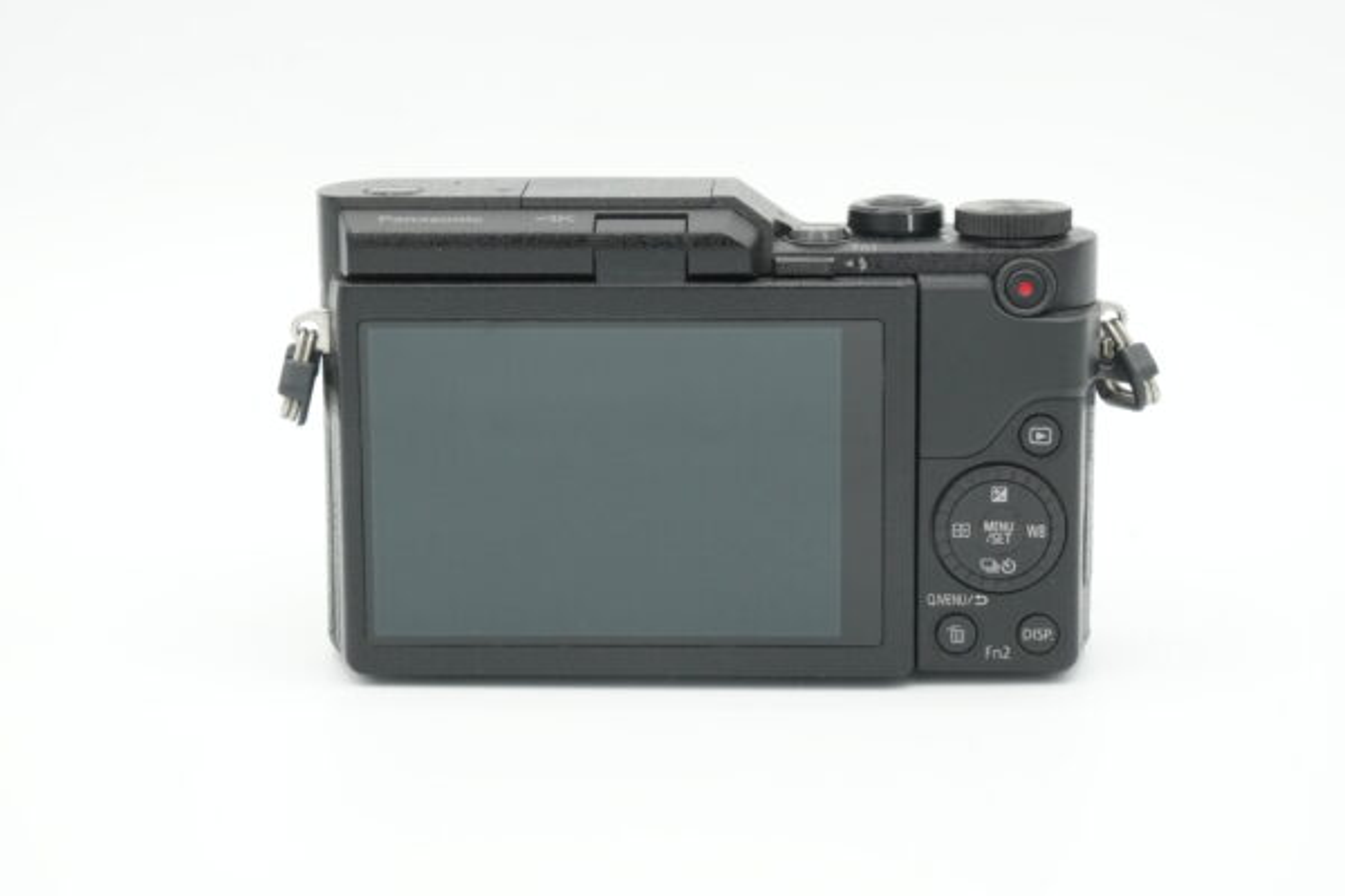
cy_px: 448
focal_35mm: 92
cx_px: 672
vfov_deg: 14.9
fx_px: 3418
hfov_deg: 22.3
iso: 1250
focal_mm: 61
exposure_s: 1/250
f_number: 11
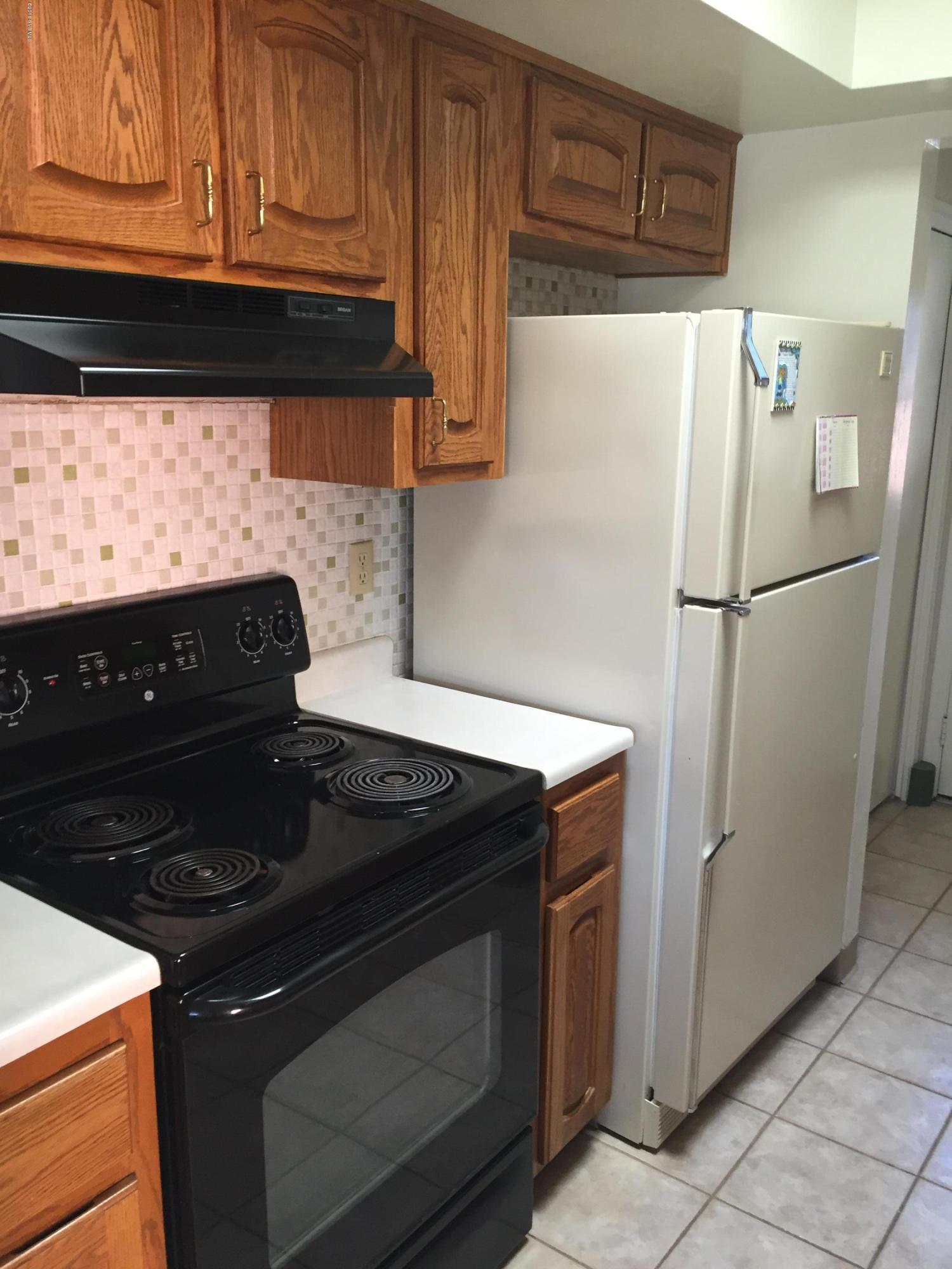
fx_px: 1063
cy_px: 634
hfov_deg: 48.2
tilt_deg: -11.5
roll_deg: -0.7
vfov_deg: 61.7
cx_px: 476
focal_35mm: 29
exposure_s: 1/30
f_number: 2.2
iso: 100
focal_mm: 4.15
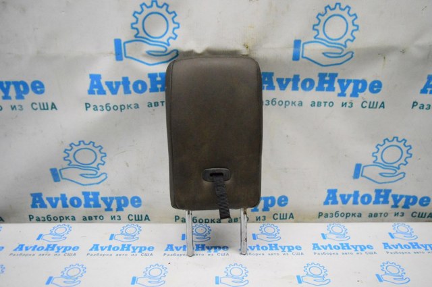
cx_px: 216
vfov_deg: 43.5
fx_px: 360
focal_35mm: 30
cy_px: 144
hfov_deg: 62.0
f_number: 3.8
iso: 6400
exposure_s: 1/800
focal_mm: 20
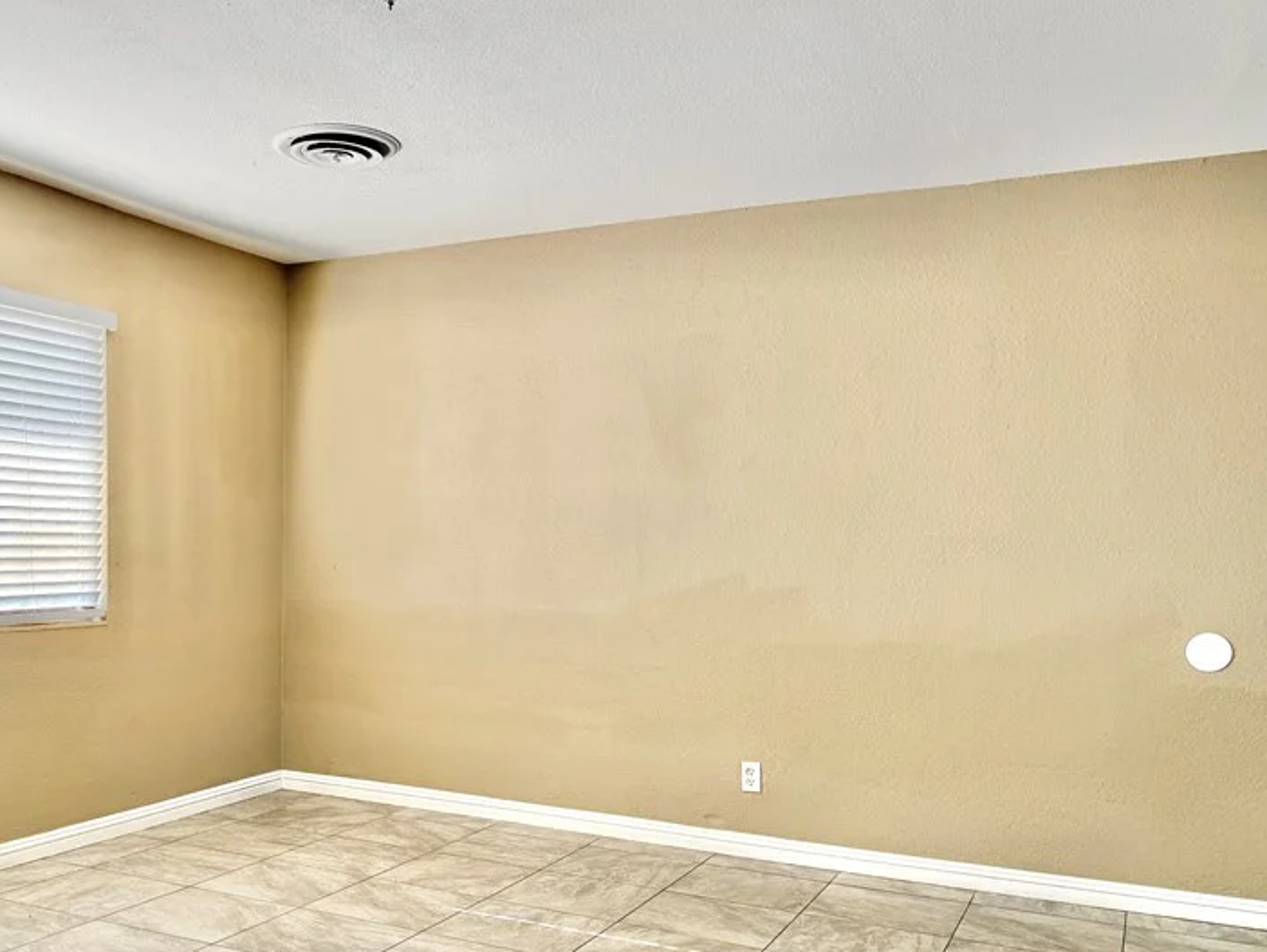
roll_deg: -0.7
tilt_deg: -2.2
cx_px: 374
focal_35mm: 35
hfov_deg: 51.1
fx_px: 1281
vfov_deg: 40.5
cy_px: 589
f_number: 1.78
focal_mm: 6.76
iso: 100
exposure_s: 1/238
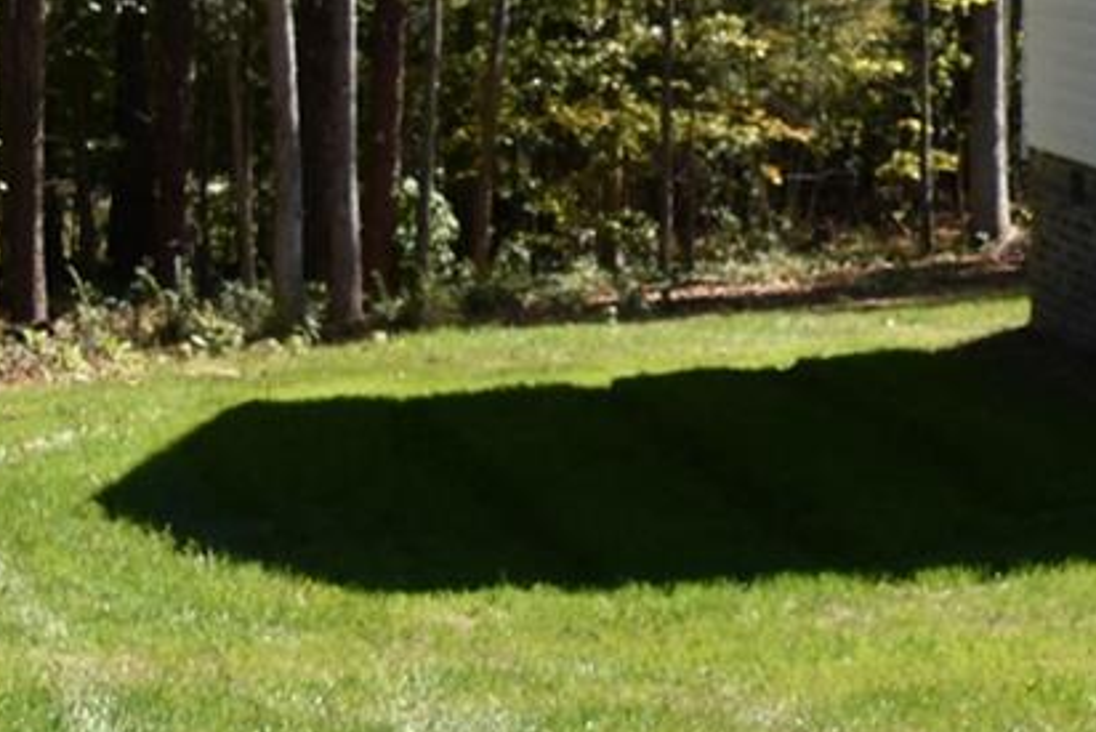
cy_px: -145
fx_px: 4994
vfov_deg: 8.3
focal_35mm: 164
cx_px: 2344
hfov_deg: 11.1
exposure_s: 1/500
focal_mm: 22
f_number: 8
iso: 320
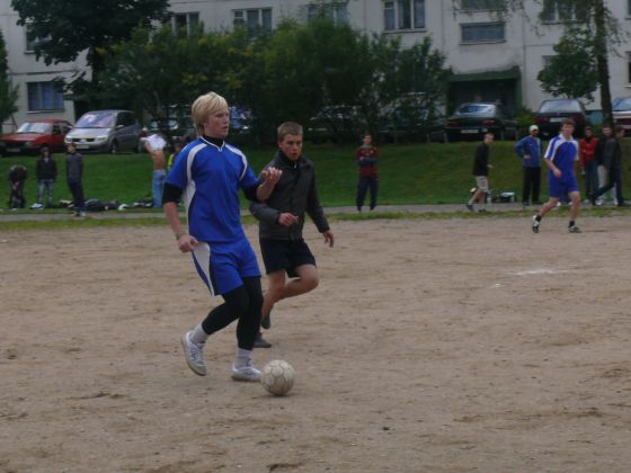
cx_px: 316
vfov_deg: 18.0
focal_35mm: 82
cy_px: 236
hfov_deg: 23.8
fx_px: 1495
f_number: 5.6
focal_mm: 12.1
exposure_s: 1/320
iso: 100
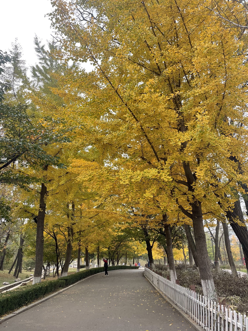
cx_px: 124
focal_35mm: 26
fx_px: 248
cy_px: 166
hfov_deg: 53.1
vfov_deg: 67.3
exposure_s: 1/569
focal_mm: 4.2
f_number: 1.6
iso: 32
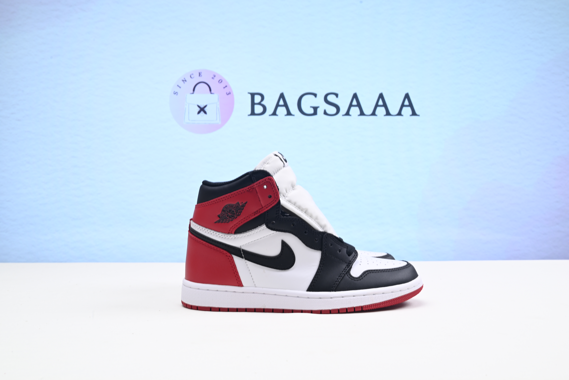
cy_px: 190
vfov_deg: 35.1
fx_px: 601
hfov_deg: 50.7
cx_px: 284
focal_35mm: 38
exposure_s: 1/2
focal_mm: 38
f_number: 16
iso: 100
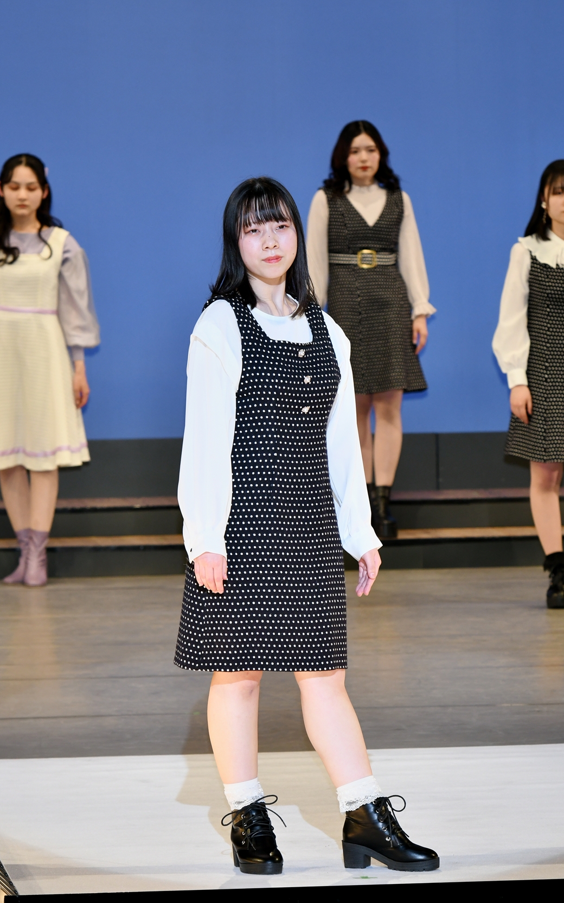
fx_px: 5423
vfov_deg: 9.5
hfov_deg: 6.0
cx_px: 299
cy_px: 506
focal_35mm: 221
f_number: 5.6
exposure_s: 1/250
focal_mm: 125
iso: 800
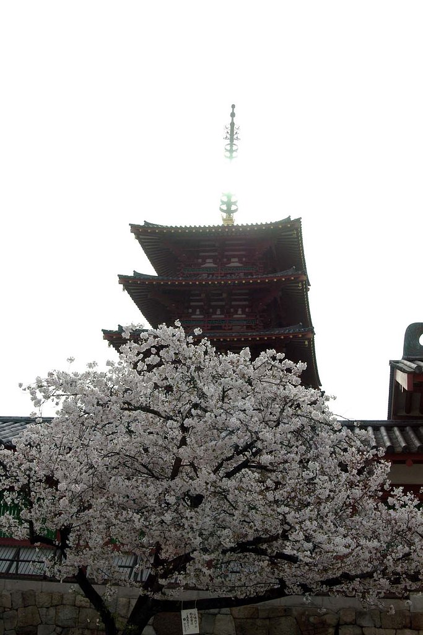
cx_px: 212
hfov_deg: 31.9
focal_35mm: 42
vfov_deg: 46.4
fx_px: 740
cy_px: 318
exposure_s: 1/4000
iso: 800
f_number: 4.5
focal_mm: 28
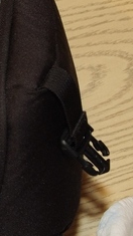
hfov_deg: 6.8
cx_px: -179
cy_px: 36
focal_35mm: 168
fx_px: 1054
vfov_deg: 12.7
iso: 800
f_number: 6.3
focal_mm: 31
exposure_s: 1/60
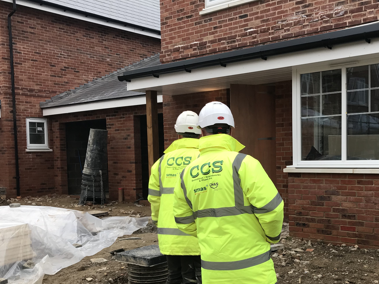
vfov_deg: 33.3
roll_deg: +1.6
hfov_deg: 43.3
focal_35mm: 43
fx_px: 471
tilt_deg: -3.5
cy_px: 190
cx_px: 252
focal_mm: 3.99
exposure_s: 1/258
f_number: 1.8
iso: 20
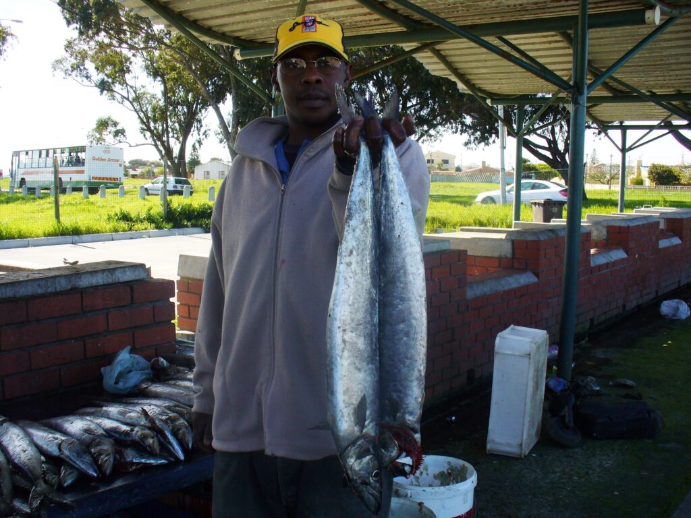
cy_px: 259
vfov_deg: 38.7
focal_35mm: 37
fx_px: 739
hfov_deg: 50.1
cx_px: 346
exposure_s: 1/160
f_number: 5.6
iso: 80
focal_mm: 6.1
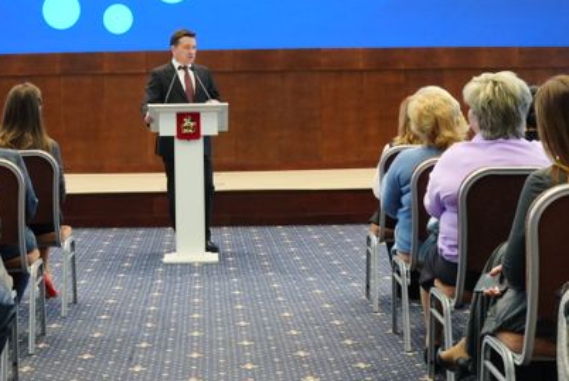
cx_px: 180
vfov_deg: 19.2
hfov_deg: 28.2
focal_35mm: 71
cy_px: 144
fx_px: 1123
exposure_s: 1/13
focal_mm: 41
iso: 3200
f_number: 14
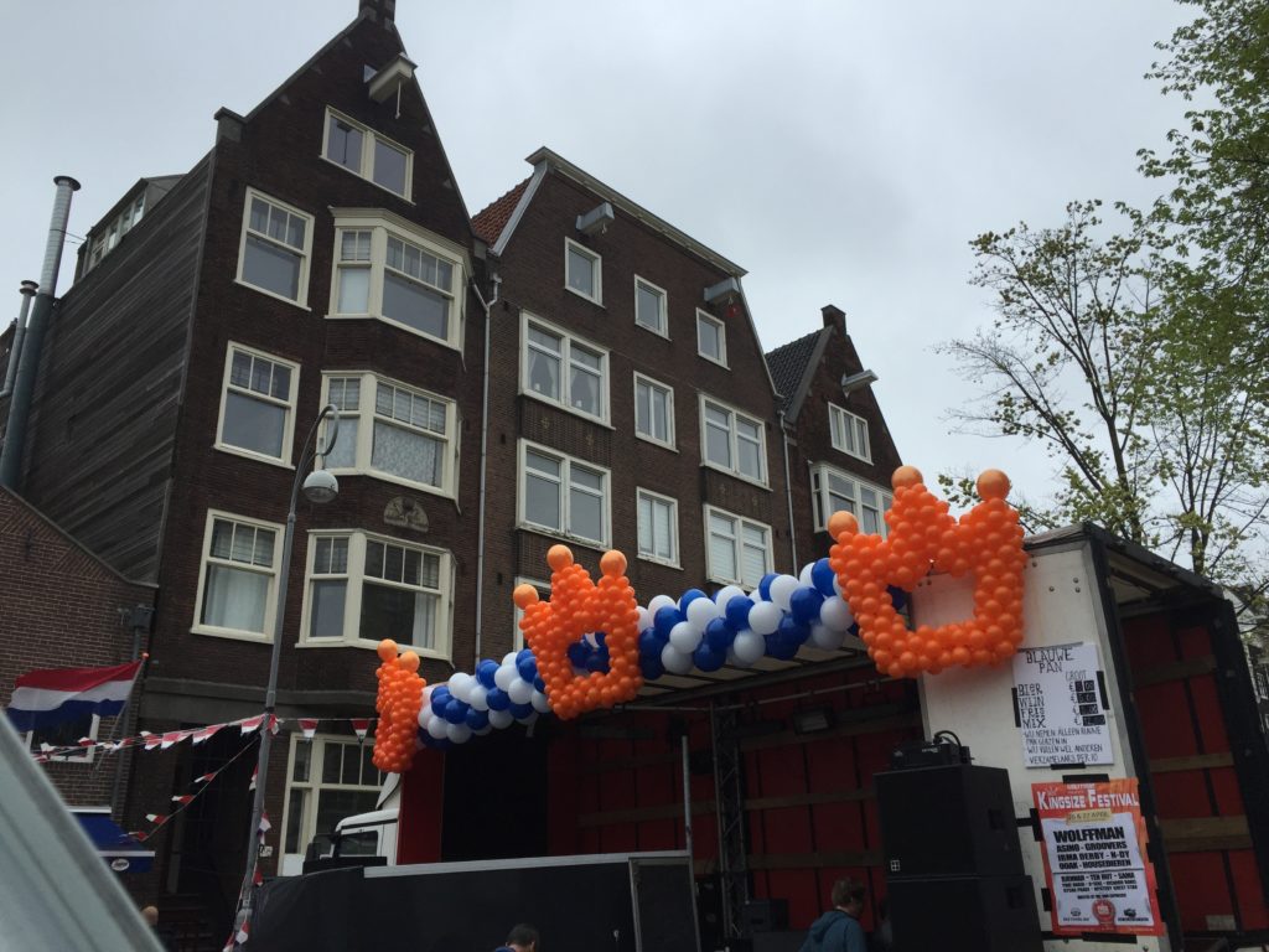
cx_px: 634
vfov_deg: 48.2
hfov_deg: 61.7
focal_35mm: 29
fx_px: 1063
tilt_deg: +20.4
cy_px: 476
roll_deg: +2.5
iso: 32
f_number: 2.2
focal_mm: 4.15
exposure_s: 1/920
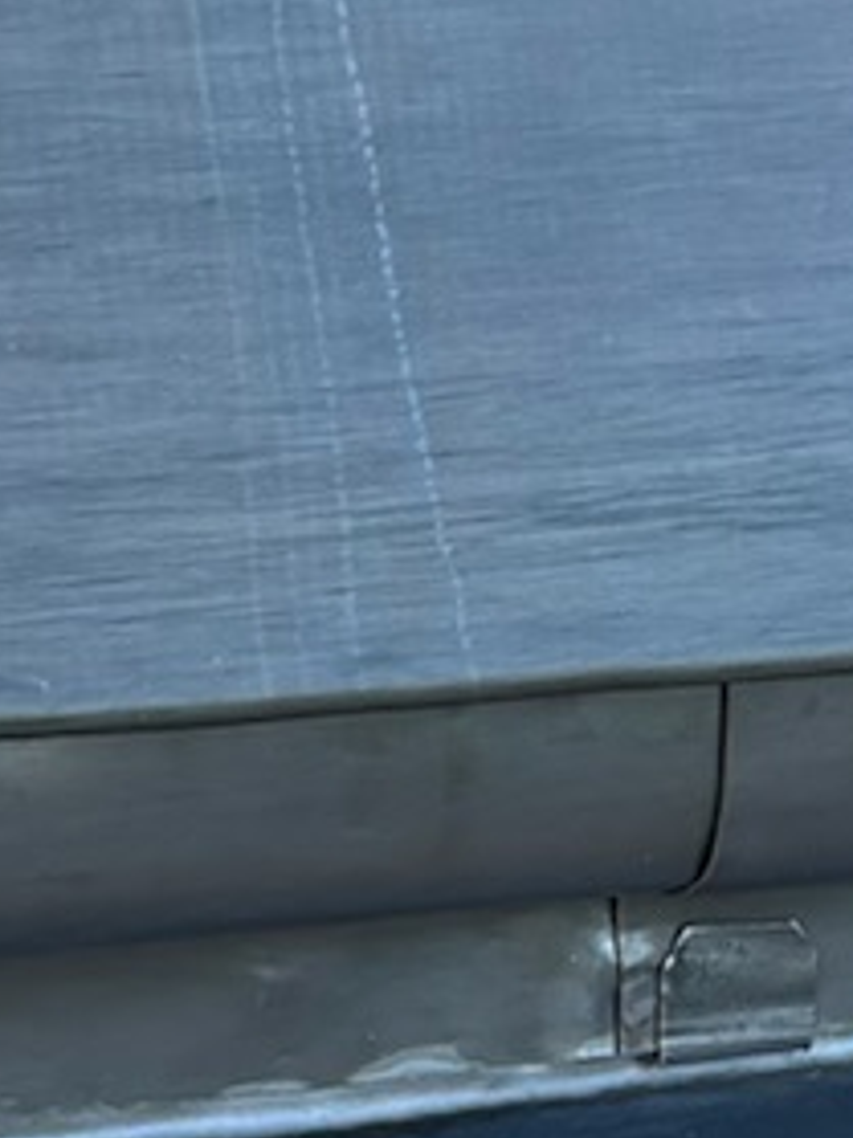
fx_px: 6280
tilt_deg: -26.1
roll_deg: -1.2
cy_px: 2150
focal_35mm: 191
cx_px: 718
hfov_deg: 7.8
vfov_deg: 9.7
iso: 50
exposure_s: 1/323
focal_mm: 5.96
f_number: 1.6
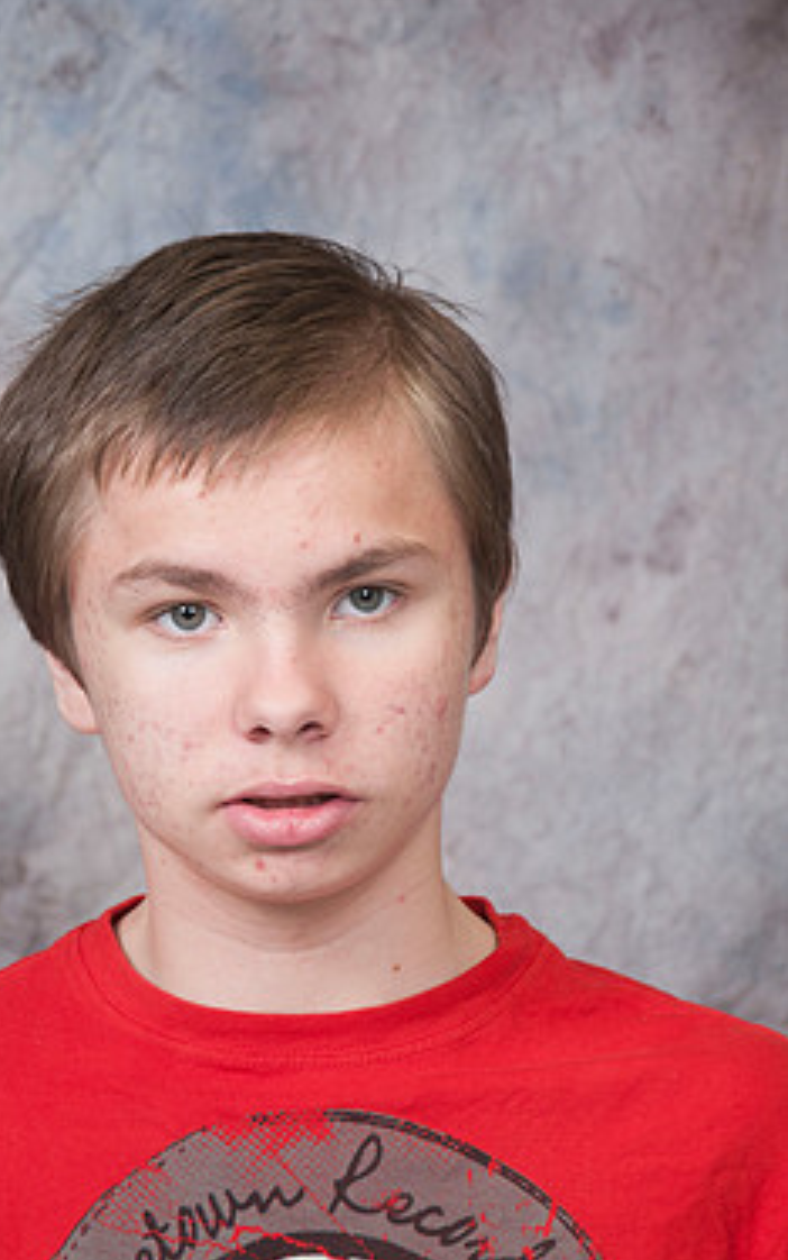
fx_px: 5356
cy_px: 724
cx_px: 288
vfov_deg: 13.4
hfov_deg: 8.4
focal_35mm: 156
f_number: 5.6
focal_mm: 85
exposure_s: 1/125
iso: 200
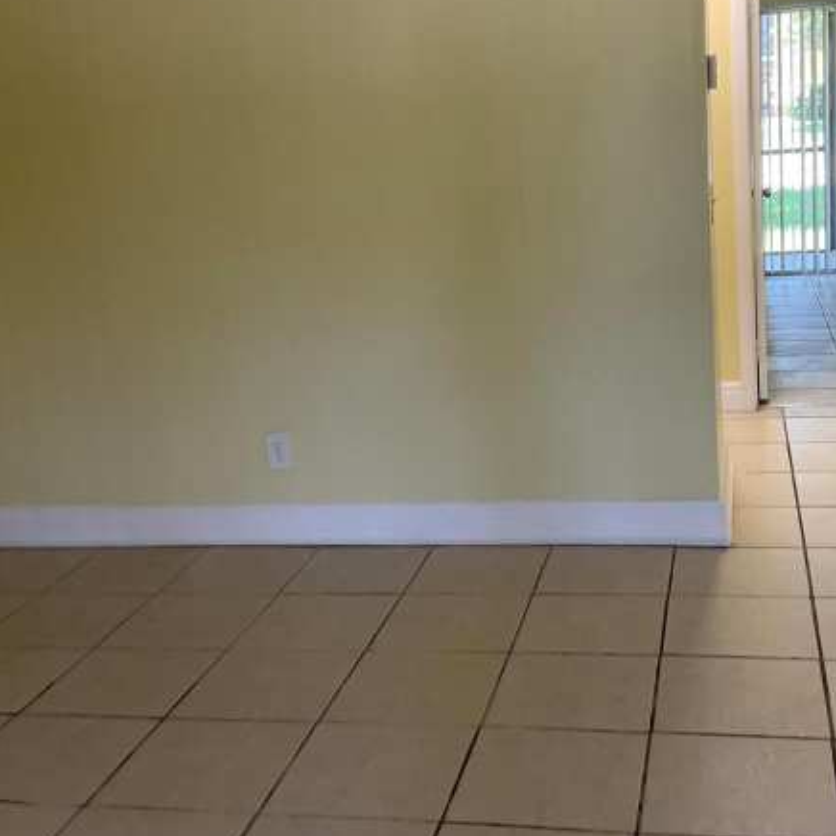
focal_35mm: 47
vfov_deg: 36.0
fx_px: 1284
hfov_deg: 36.0
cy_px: 362
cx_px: 485
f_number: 1.8
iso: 100
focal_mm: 3
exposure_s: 1/60
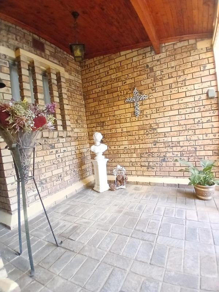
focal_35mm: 17
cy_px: 146
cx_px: 110
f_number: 2.2
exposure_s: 1/20
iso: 800
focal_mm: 1.4
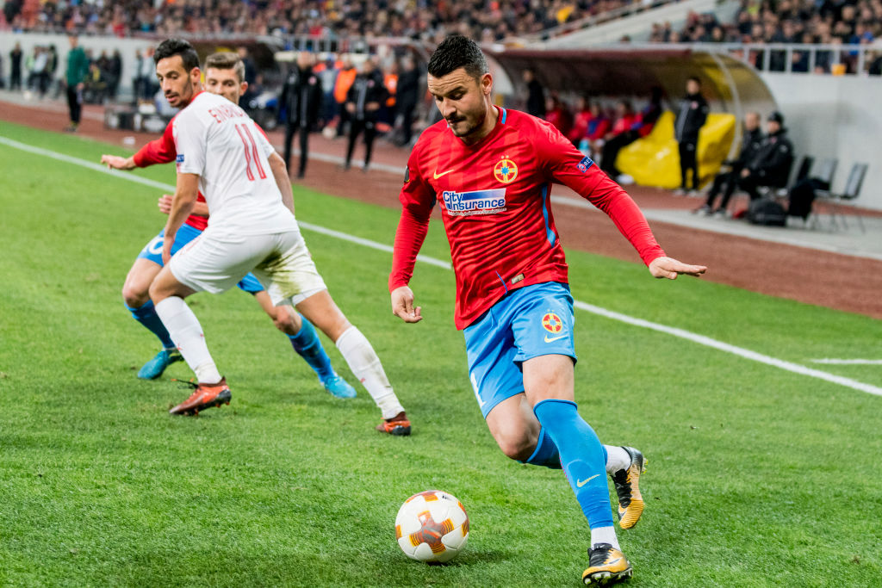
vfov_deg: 13.0
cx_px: 441
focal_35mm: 105
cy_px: 294
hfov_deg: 19.5
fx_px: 2573
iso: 2000
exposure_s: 1/1250
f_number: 2.8
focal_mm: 70
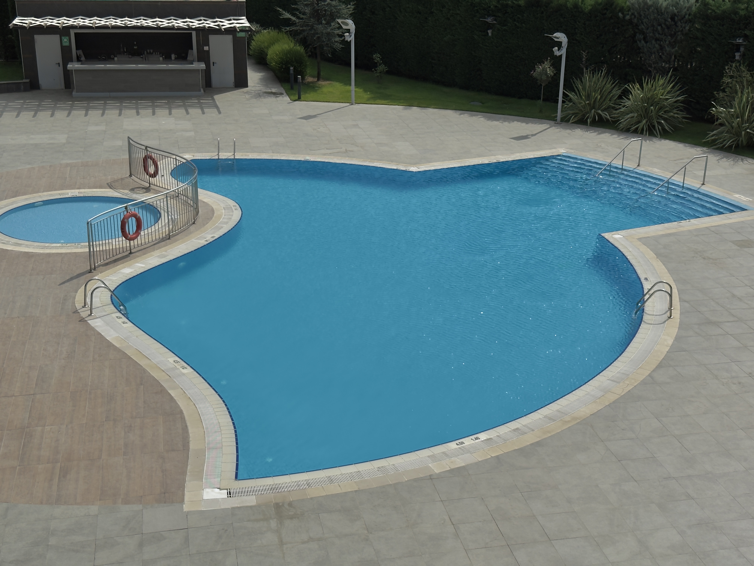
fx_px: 1046
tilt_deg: -20.0
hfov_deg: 39.7
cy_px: 283
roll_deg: -0.8
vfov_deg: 30.3
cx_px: 377
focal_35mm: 48
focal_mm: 6.76
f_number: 1.78
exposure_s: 1/13333
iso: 50
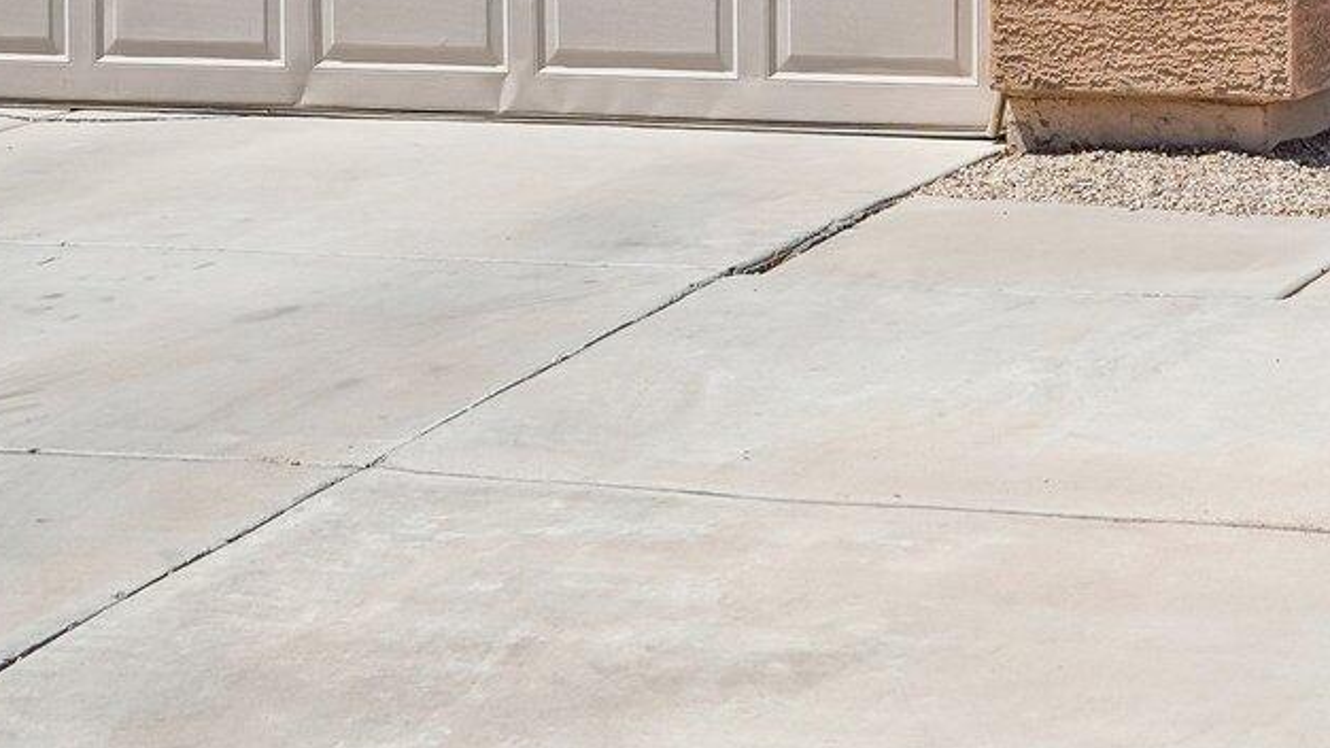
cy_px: -537
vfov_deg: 9.7
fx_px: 4232
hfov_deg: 17.6
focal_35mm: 120
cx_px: 1162
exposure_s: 1/1600
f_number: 8
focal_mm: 35
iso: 400
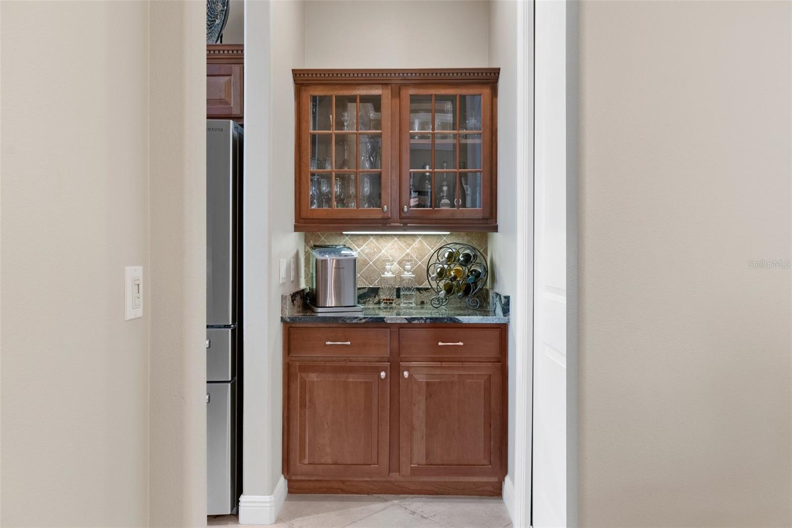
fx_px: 528
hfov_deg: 73.8
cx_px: 396
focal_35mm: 24
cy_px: 264
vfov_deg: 53.1
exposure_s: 2
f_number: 8
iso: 320
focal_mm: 16
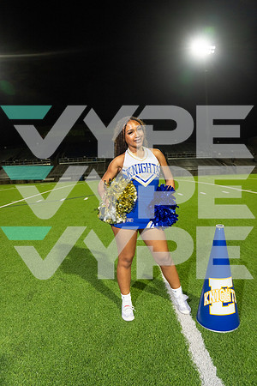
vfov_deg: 73.7
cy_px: 193
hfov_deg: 53.1
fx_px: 257
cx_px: 128
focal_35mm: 24
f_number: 4.5
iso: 1000
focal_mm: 24
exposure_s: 1/200
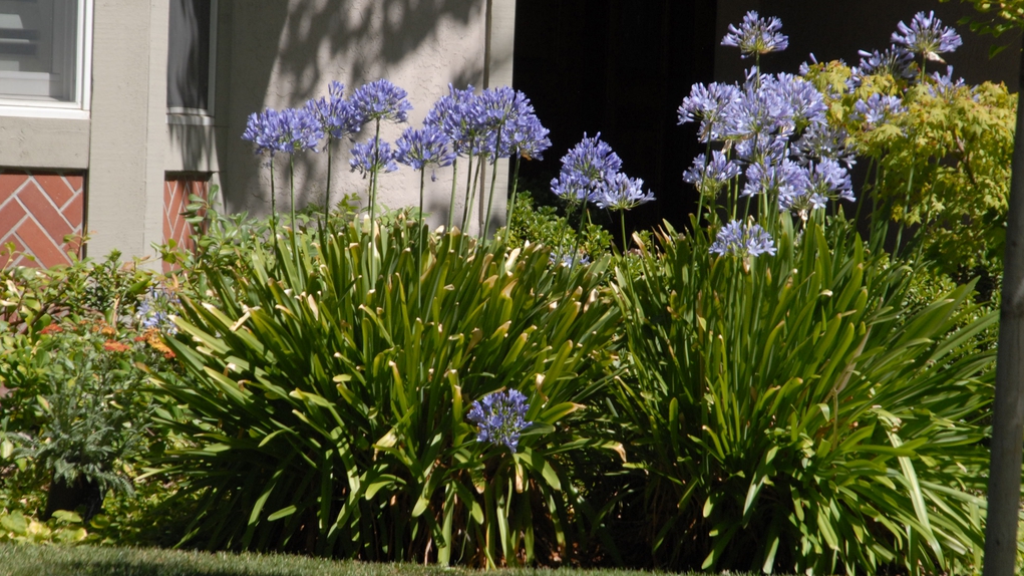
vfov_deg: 5.0
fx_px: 6639
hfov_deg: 8.8
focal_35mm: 245
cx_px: 513
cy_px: 237
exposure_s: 1/320
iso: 400
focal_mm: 155
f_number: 9
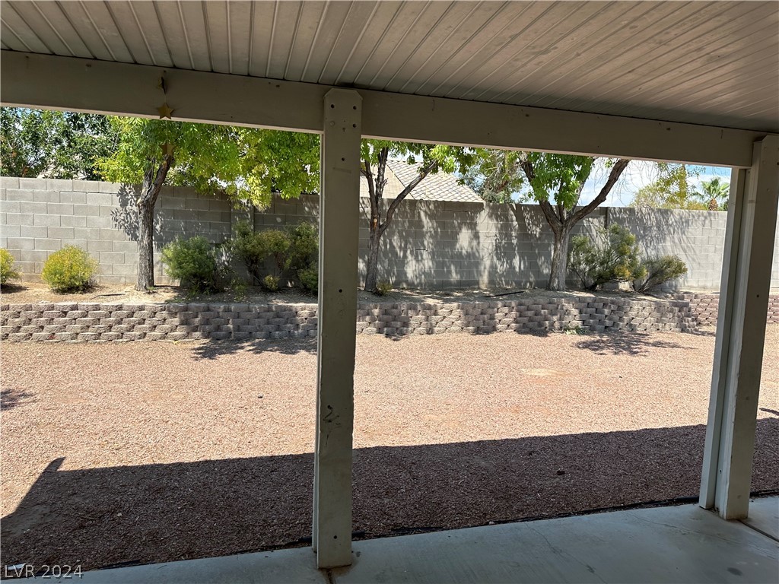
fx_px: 540
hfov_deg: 71.6
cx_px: 390
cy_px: 292
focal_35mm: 24
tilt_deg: -4.3
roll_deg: -1.5
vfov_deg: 56.8
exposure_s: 1/3597
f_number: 1.78
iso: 80
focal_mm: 6.86
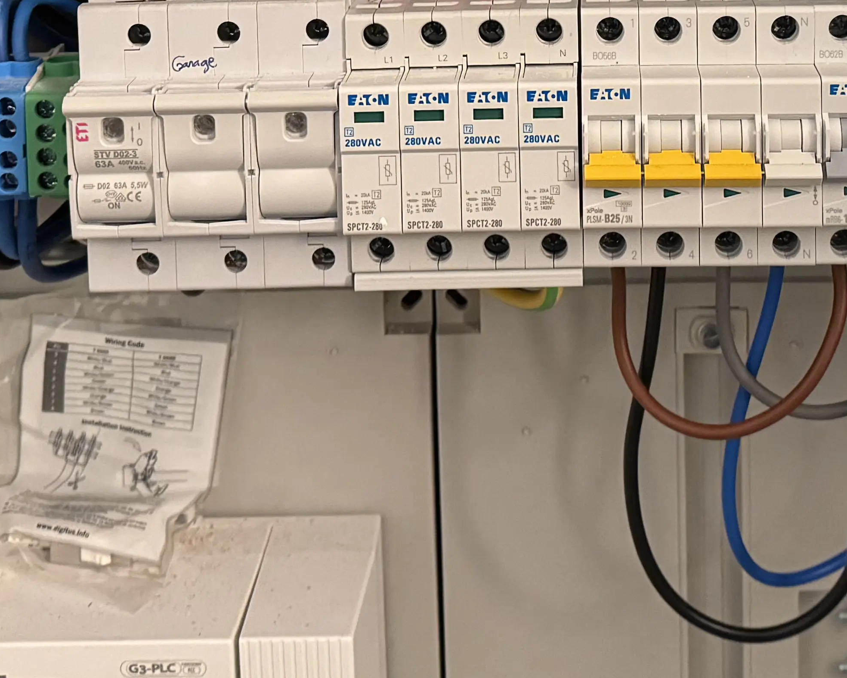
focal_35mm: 68
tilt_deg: -4.3
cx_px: 585
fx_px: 1704
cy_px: -211
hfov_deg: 27.7
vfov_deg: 20.5
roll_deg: +2.2
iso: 640
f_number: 1.78
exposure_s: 1/50
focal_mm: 6.76
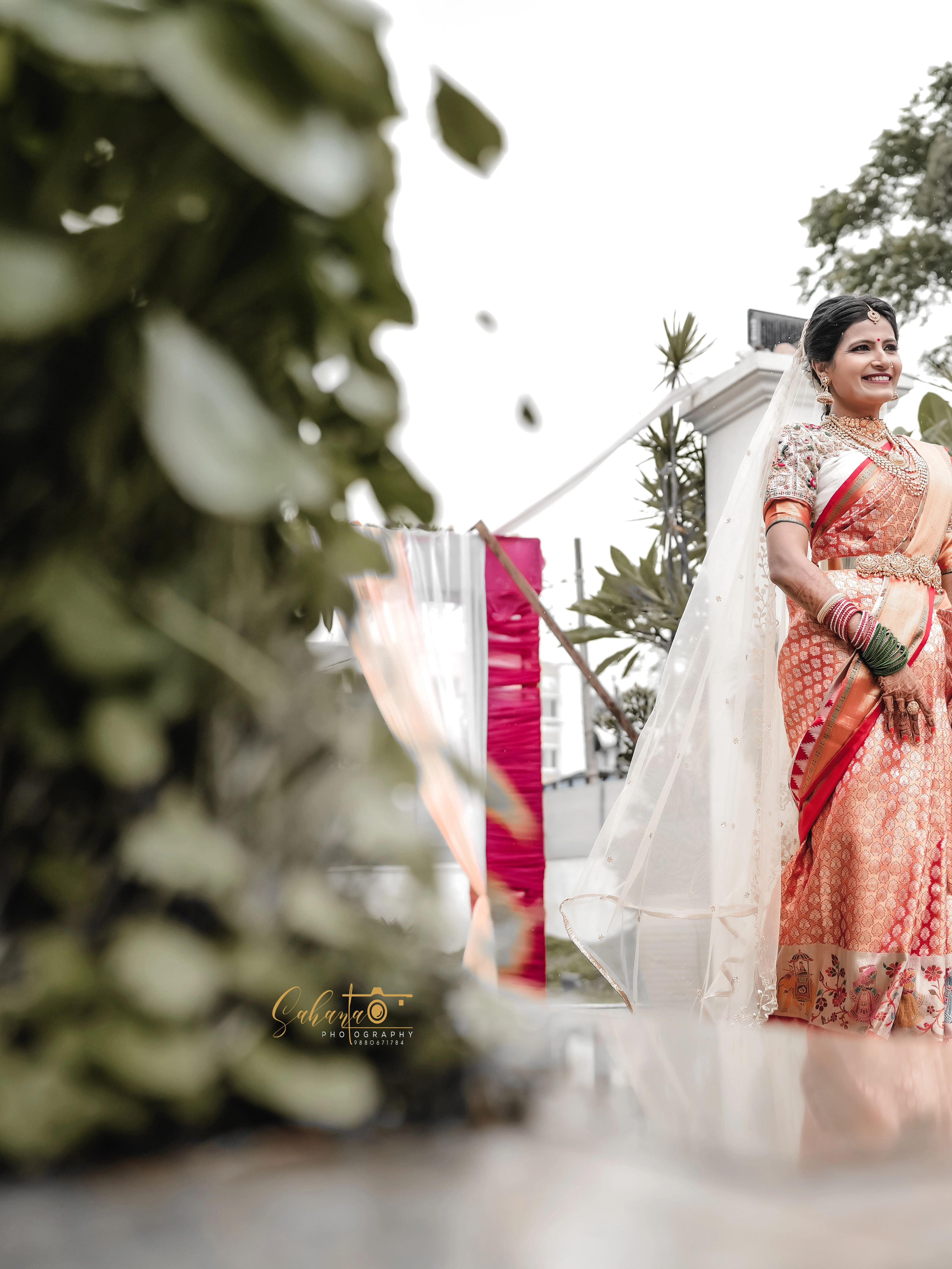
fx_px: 1870
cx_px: 745
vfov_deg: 37.5
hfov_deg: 28.0
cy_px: 641
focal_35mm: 51
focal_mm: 35
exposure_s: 1/2000
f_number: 2.4
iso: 800
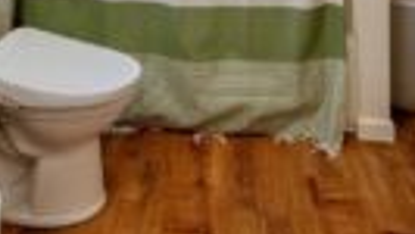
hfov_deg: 43.6
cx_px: 69
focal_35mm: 44
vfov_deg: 23.6
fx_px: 484
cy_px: -80
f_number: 8
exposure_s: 1/125
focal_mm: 14
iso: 320
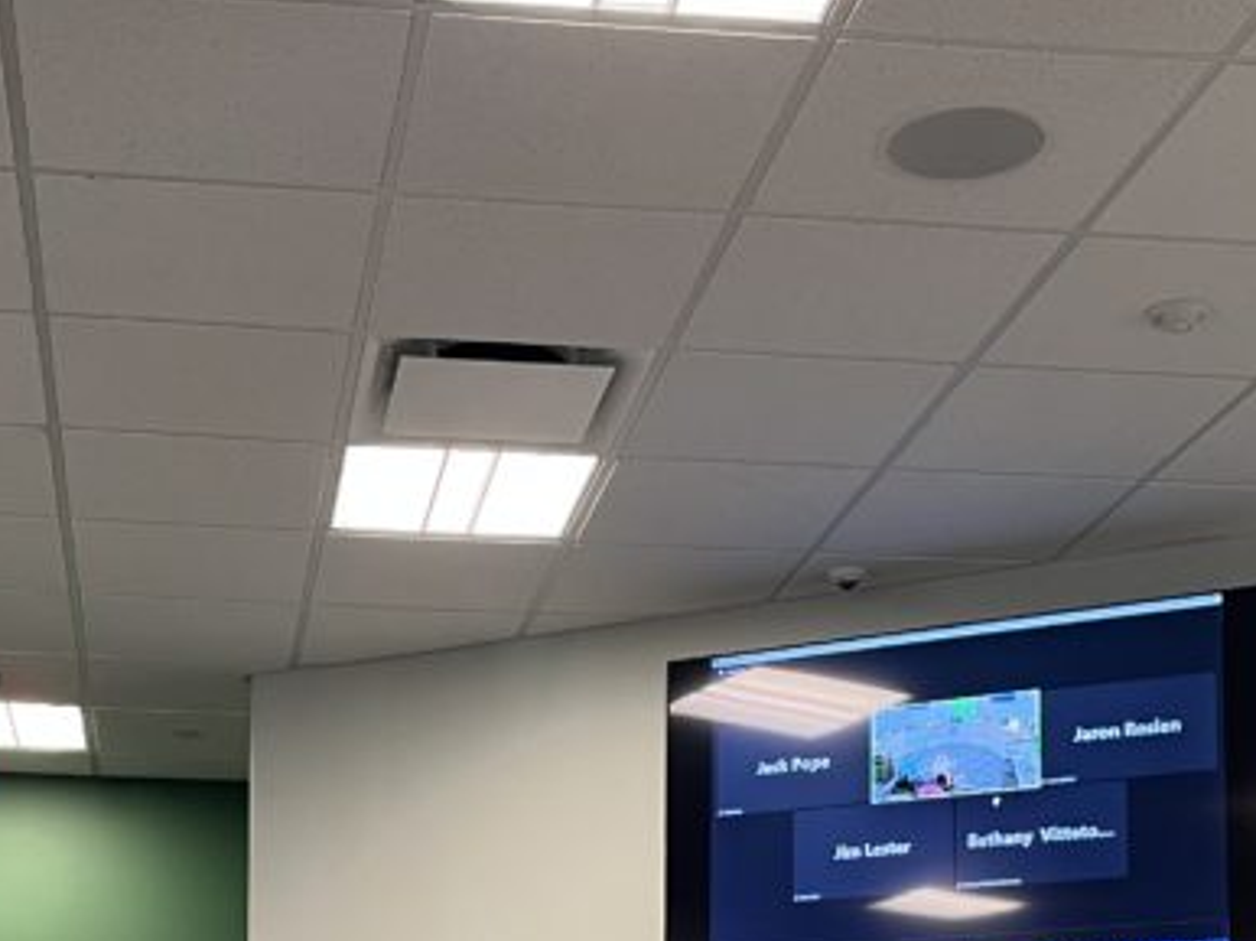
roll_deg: -0.6
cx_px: 485
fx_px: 2502
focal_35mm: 69
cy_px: 1013
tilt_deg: +7.0
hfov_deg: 28.1
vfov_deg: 20.4
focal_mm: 5.1
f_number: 1.6
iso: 125
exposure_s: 1/60
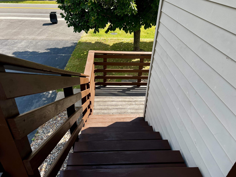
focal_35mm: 26
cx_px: 118
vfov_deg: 53.1
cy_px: 88
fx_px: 177
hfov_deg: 67.3
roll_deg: +0.2
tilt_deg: -35.8
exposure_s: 1/1089
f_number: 1.5
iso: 50
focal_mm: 5.7
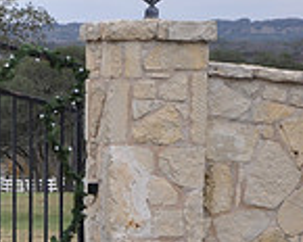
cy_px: 197
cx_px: -230
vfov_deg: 5.5
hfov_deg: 6.7
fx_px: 2529
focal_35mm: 282
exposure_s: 1/125
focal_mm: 50
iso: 400
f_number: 5.6
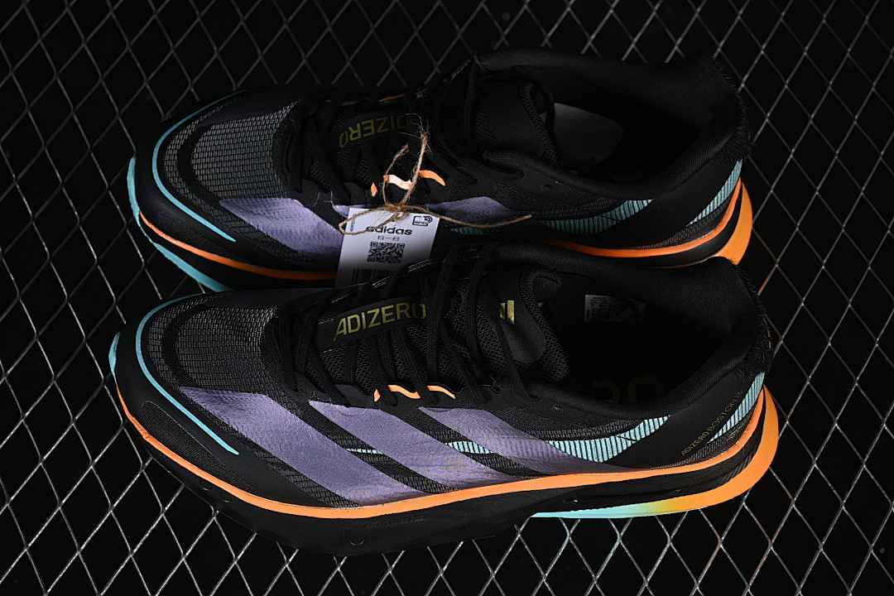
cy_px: 298
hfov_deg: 27.0
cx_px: 447
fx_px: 1862
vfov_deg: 18.2
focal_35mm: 75
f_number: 6.3
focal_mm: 50
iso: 160
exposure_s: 1/60
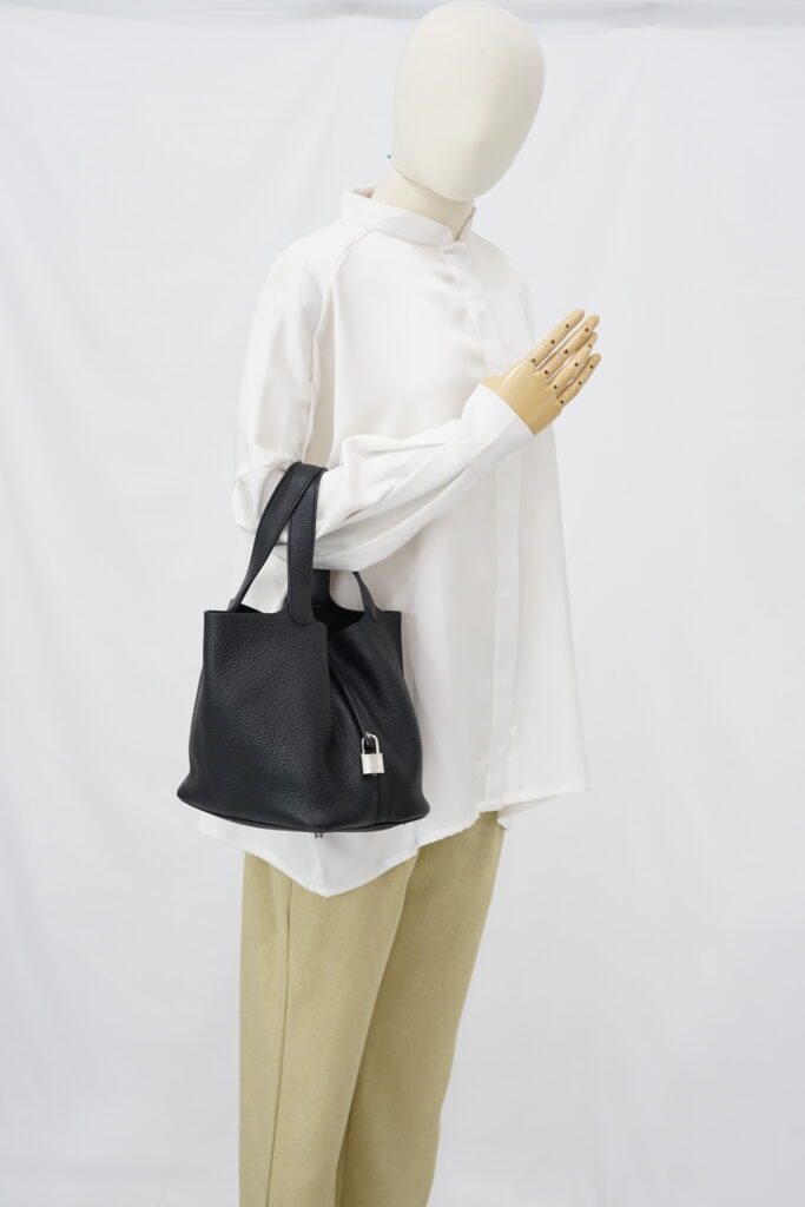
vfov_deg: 39.6
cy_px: 604
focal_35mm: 50
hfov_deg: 27.0
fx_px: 1676
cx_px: 402
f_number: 6.3
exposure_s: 1/10
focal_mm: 50
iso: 640
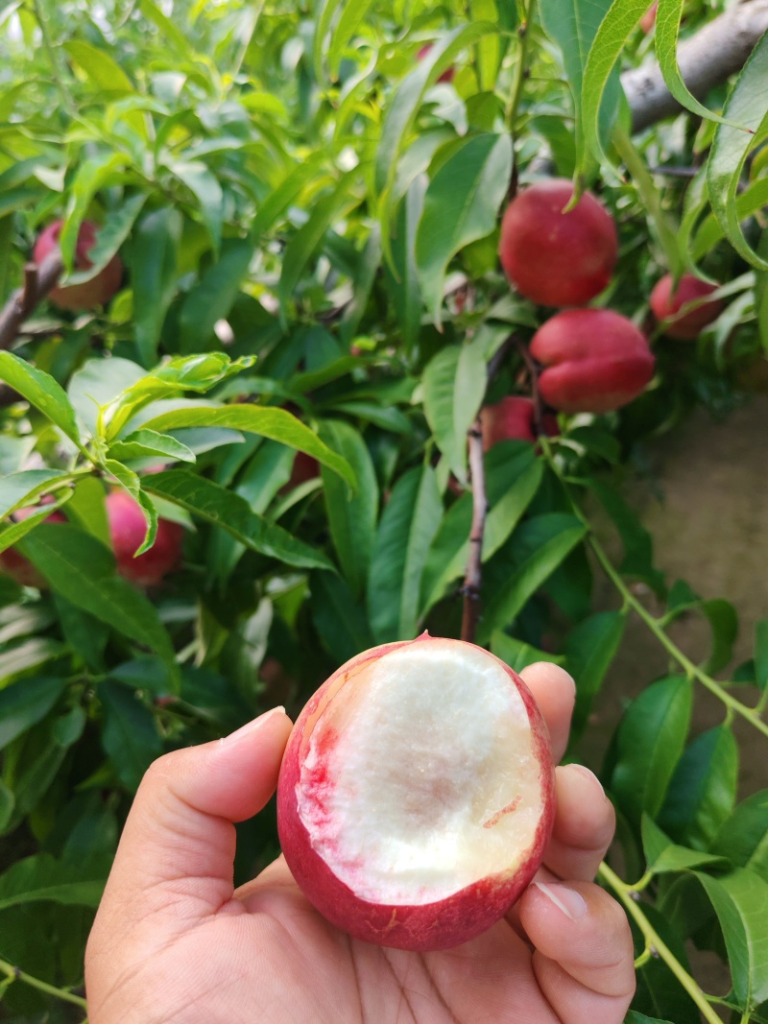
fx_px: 799
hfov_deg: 51.3
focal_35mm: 27
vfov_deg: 65.3
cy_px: 512
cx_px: 384
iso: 64
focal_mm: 5.52
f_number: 1.95
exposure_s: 1/100
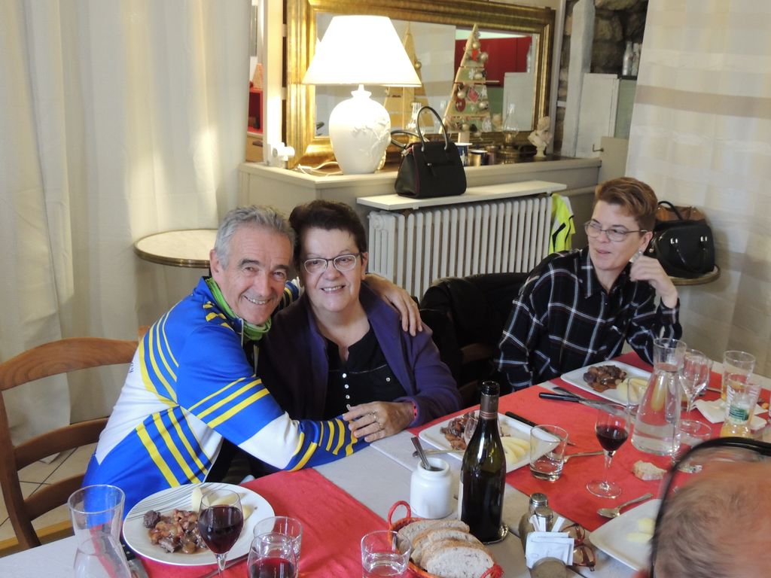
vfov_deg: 40.7
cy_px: 289
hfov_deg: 52.6
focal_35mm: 35
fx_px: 780
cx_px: 386
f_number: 3.3
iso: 560
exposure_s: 1/13
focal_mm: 6.2
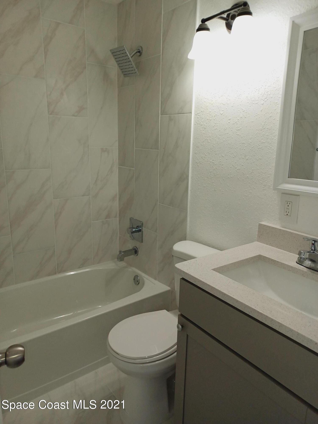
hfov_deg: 54.9
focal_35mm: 25
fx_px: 306
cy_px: 212
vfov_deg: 69.4
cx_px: 159
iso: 100
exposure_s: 1/59
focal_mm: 4.6
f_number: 1.8
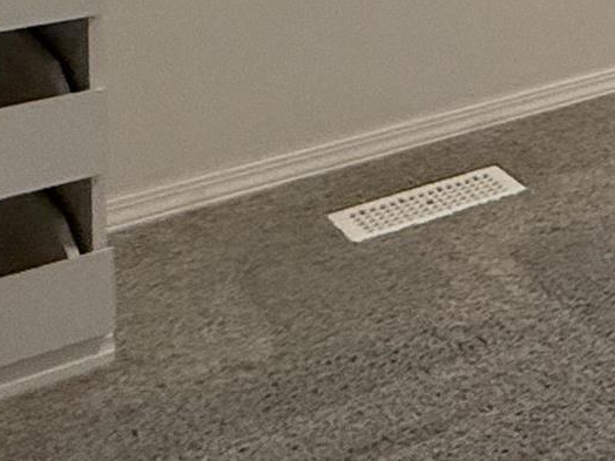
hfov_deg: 17.7
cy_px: -283
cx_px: 1188
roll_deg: -3.5
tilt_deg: -6.6
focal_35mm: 82
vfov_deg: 16.1
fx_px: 1457
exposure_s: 1/120
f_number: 2.2
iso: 320
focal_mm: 2.22
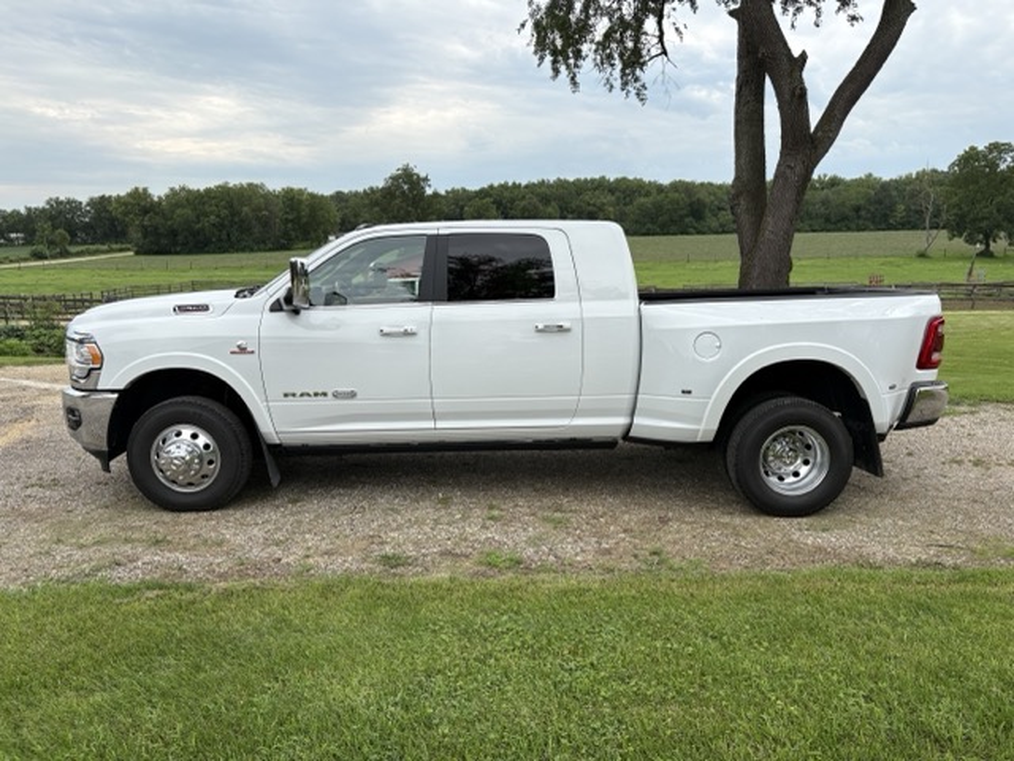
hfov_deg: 67.3
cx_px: 507
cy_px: 380
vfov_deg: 53.1
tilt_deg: -9.5
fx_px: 762
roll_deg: -0.7
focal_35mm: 26
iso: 50
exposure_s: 1/2012
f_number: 1.6
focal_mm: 5.96
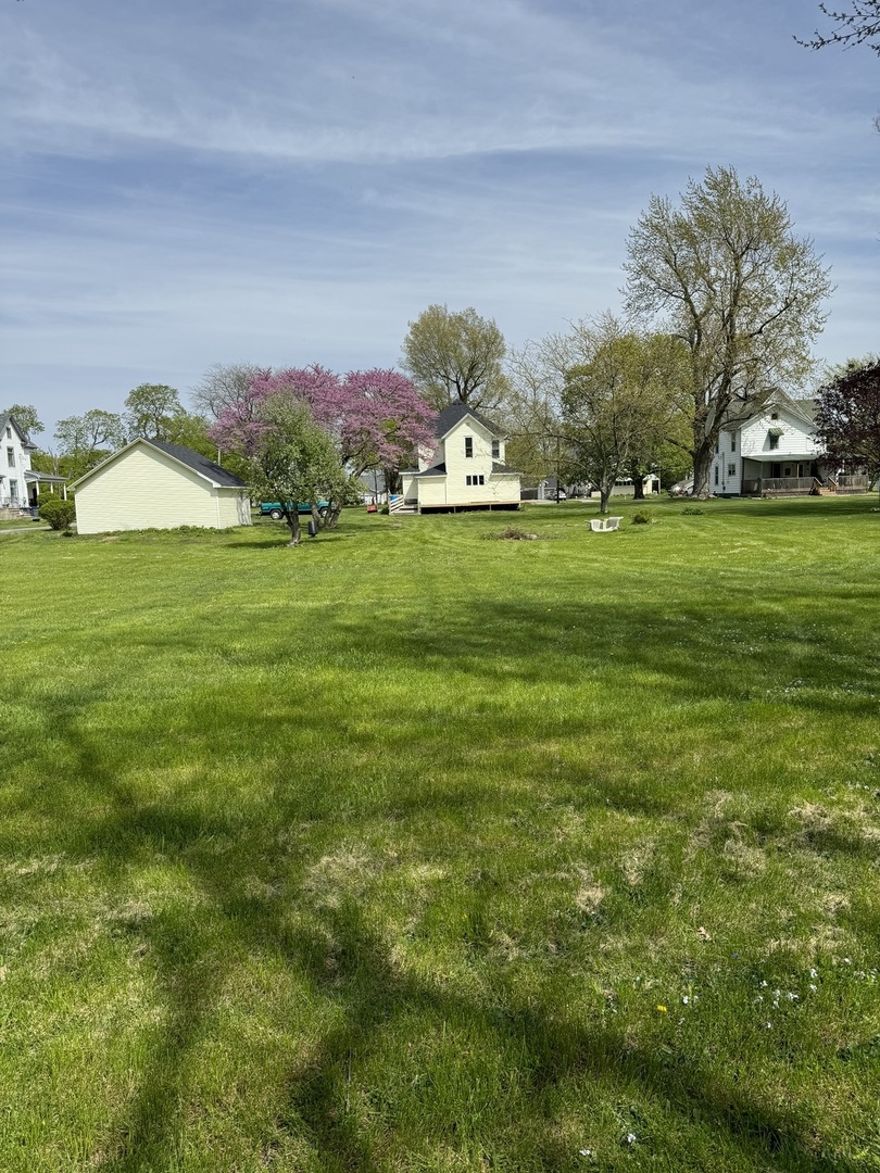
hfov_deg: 56.8
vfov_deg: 71.6
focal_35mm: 24
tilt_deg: -6.9
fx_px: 813
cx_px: 440
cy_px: 586
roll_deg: +1.8
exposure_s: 1/5814
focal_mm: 6.86
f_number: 1.78
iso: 80
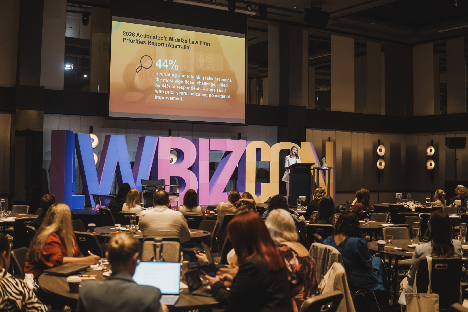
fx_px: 585
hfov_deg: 43.6
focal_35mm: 45
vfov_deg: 29.9
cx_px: 234
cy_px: 156
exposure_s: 1/200
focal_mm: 30
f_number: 1.4
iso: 250
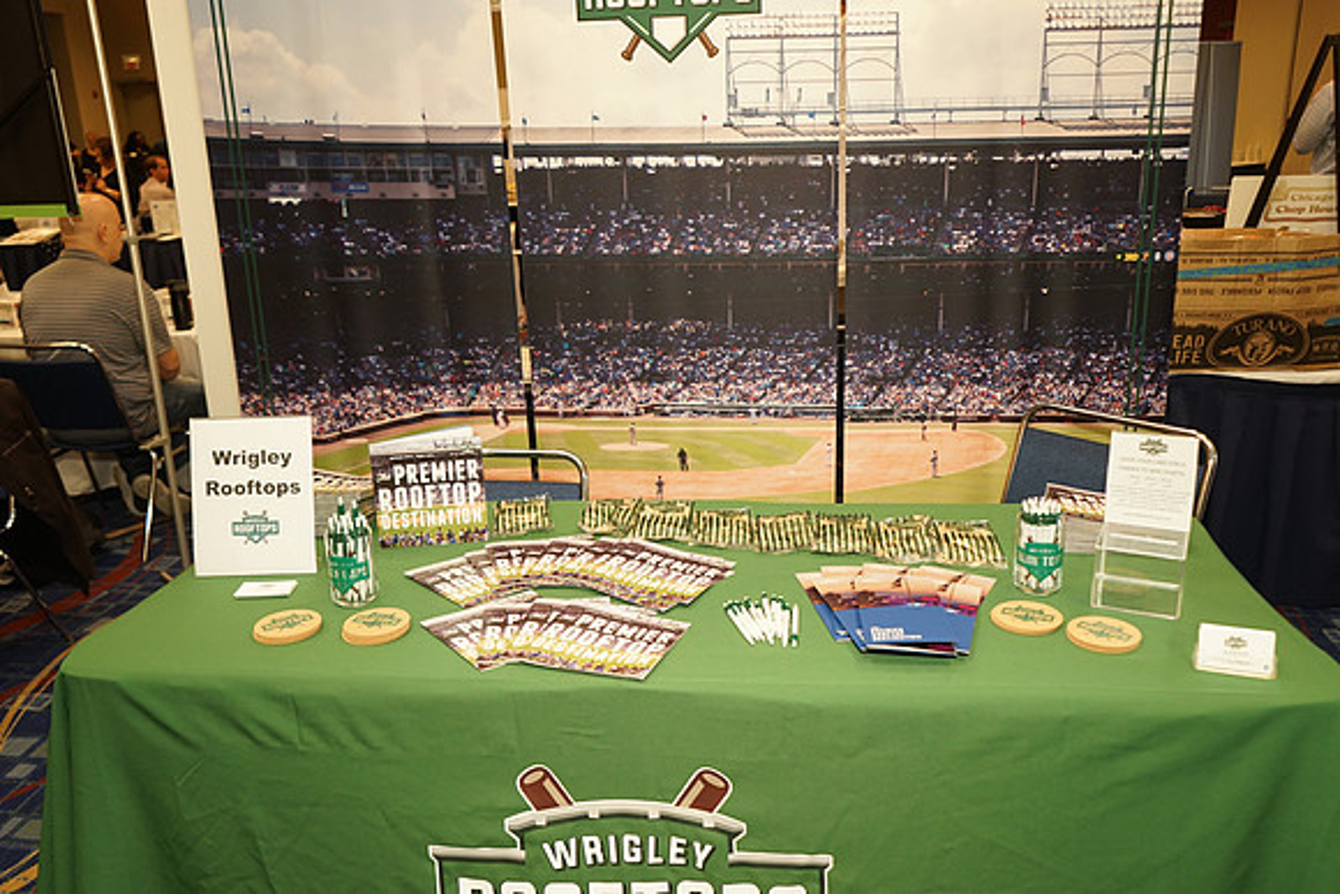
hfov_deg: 65.5
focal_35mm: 28
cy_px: 447
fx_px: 1042
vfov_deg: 46.4
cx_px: 670
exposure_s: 1/100
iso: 1000
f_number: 4.5
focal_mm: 28
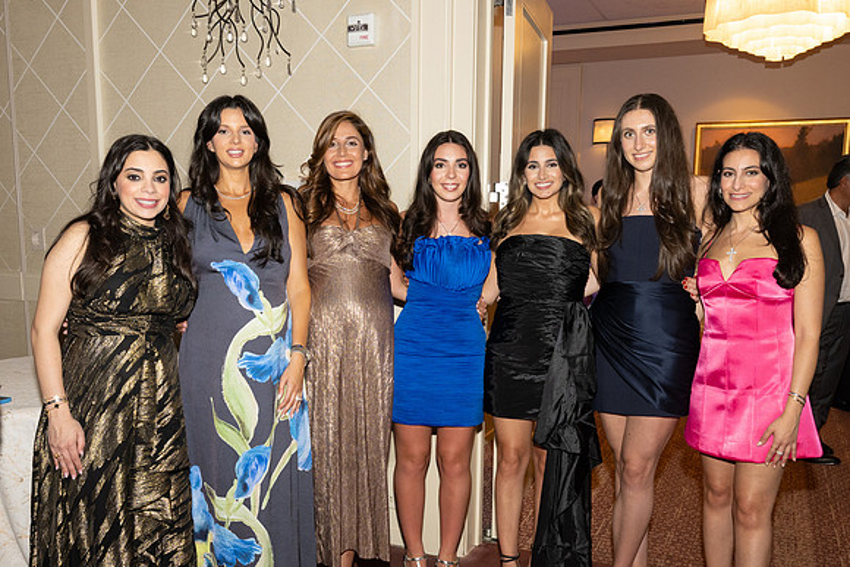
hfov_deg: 55.2
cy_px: 352
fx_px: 812
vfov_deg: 38.3
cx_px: 426
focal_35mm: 34
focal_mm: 24
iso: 800
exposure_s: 1/100
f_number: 5.6
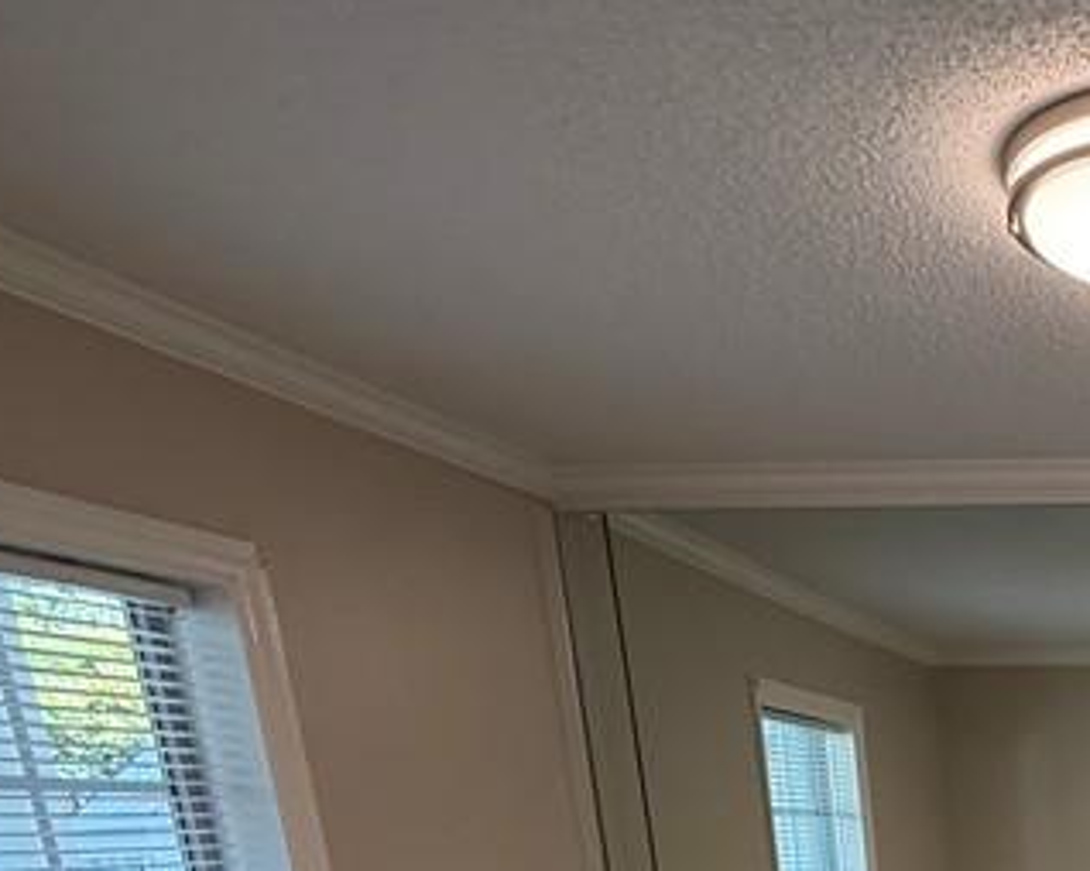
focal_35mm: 44
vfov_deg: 26.3
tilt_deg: -16.6
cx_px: 1320
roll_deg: +0.1
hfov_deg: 33.7
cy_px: 1255
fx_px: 1419
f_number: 2.2
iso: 200
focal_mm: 2.22
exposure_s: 1/120
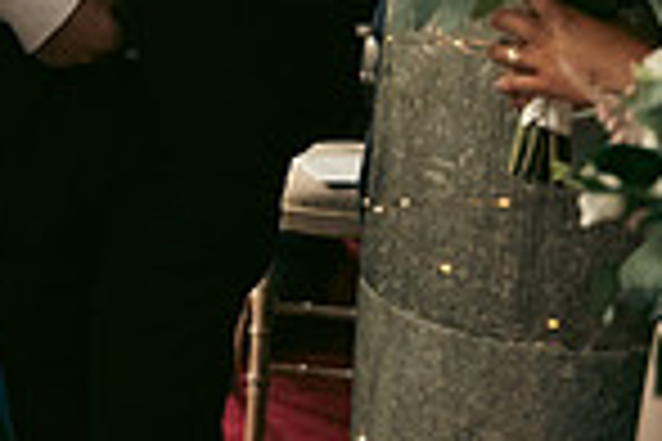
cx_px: -563
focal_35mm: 138
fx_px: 2537
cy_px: -146
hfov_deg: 13.3
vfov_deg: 9.7
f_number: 3.5
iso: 800
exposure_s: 1/160
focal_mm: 35
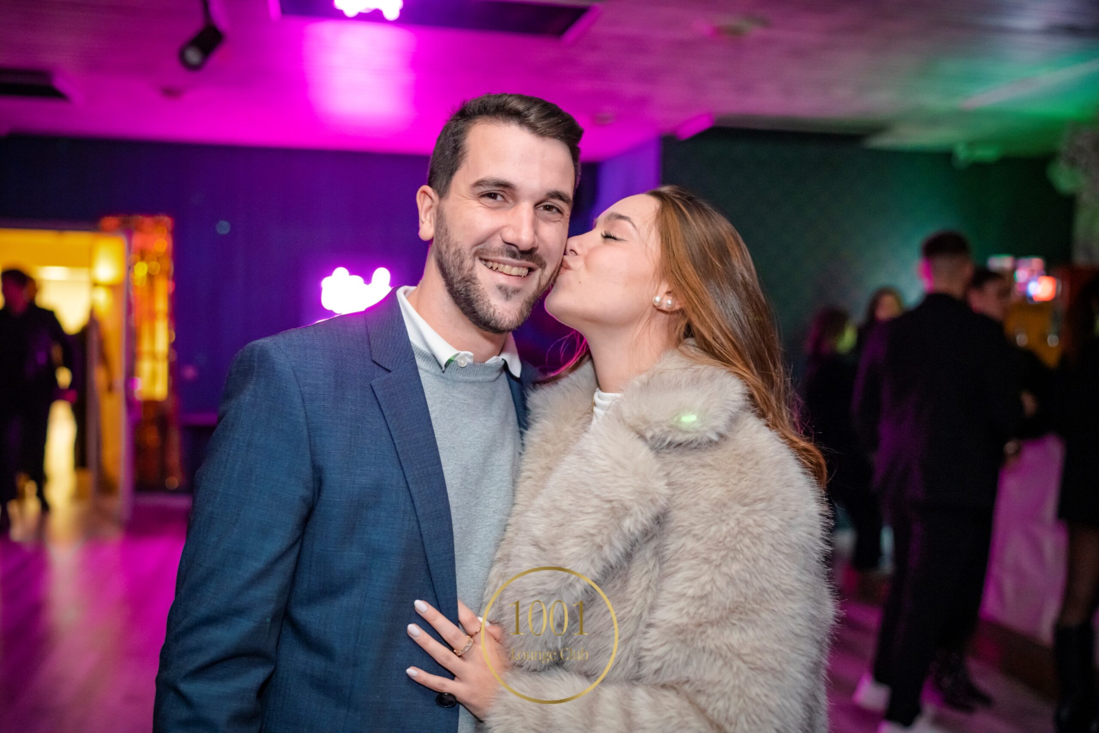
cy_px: 366
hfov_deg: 54.4
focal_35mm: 35
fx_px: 1069
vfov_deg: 37.9
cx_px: 550
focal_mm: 35
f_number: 2
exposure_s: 1/80
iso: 4000
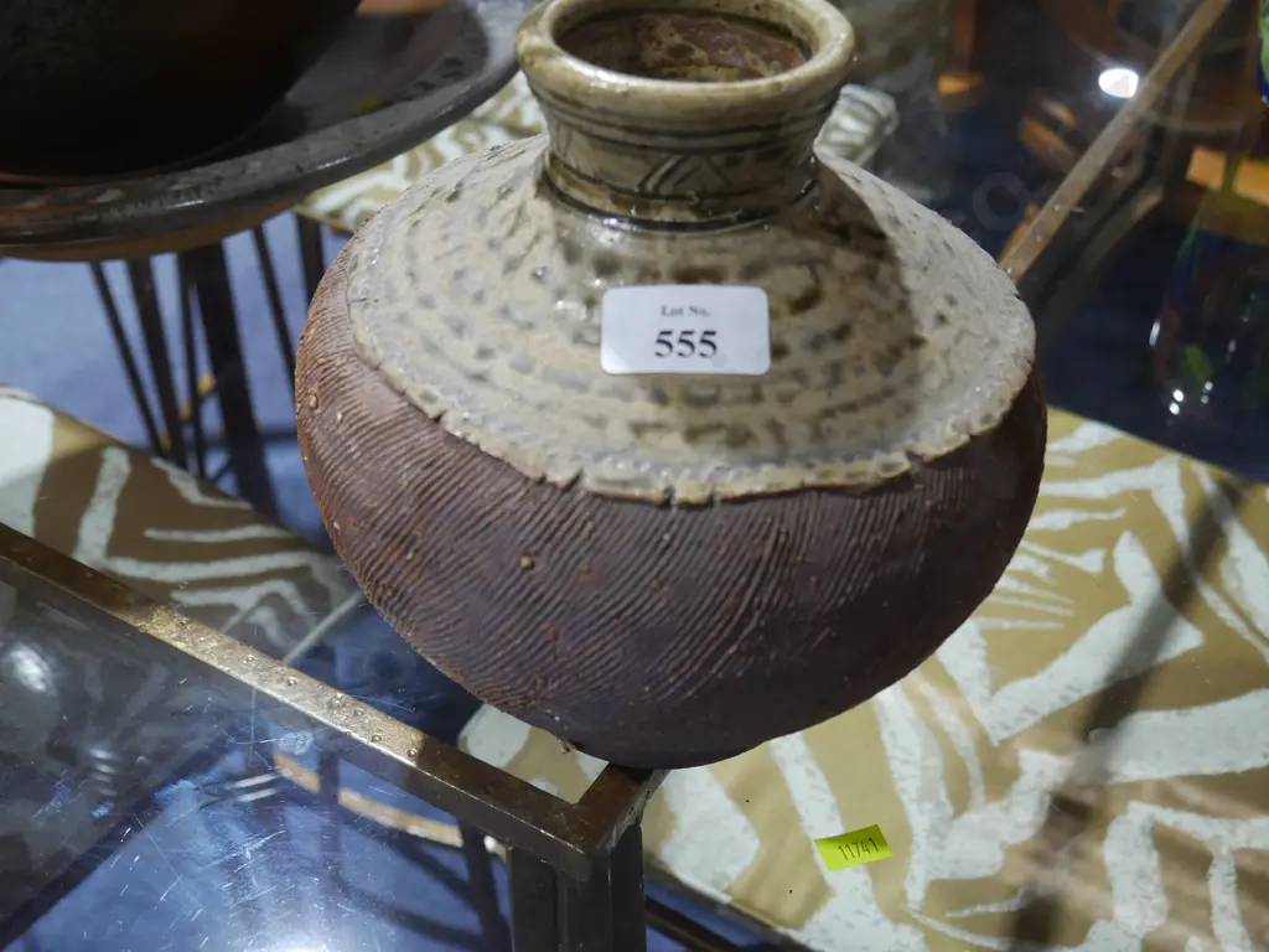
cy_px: 476
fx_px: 1540
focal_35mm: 42
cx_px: 634
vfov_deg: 34.3
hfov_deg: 44.8
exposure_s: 1/60
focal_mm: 21
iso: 800
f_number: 4.6
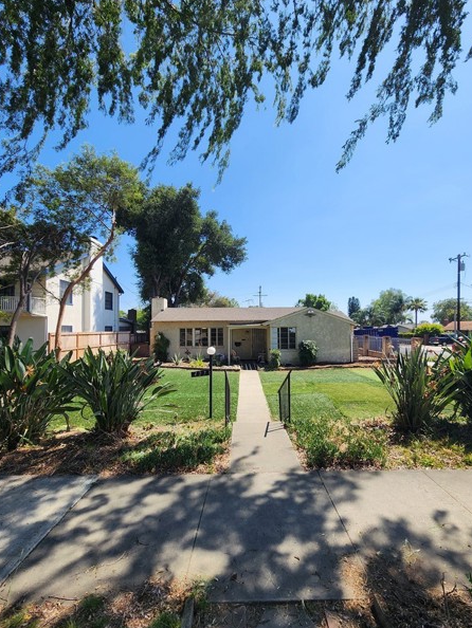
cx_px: 249
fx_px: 254
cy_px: 321
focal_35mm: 14
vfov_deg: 102.0
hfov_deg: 85.6
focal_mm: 2.2
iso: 50
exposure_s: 1/1580
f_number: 2.2
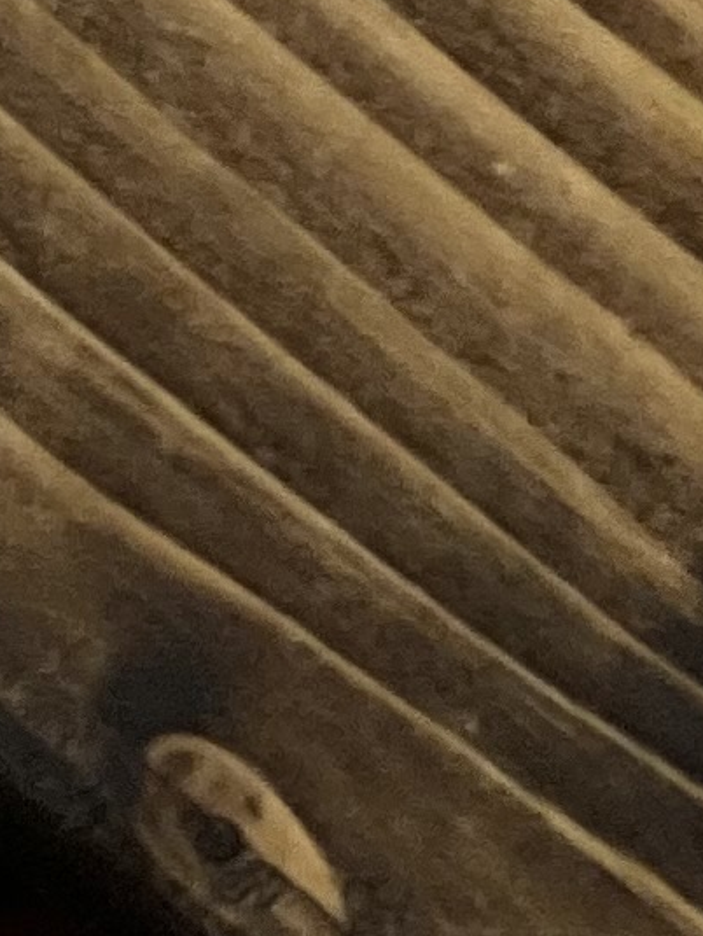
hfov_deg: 3.0
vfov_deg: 3.9
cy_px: -2367
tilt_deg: -64.8
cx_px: -1866
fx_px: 13036
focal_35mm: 482
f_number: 2.2
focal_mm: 7.5
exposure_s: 1/63
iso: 250
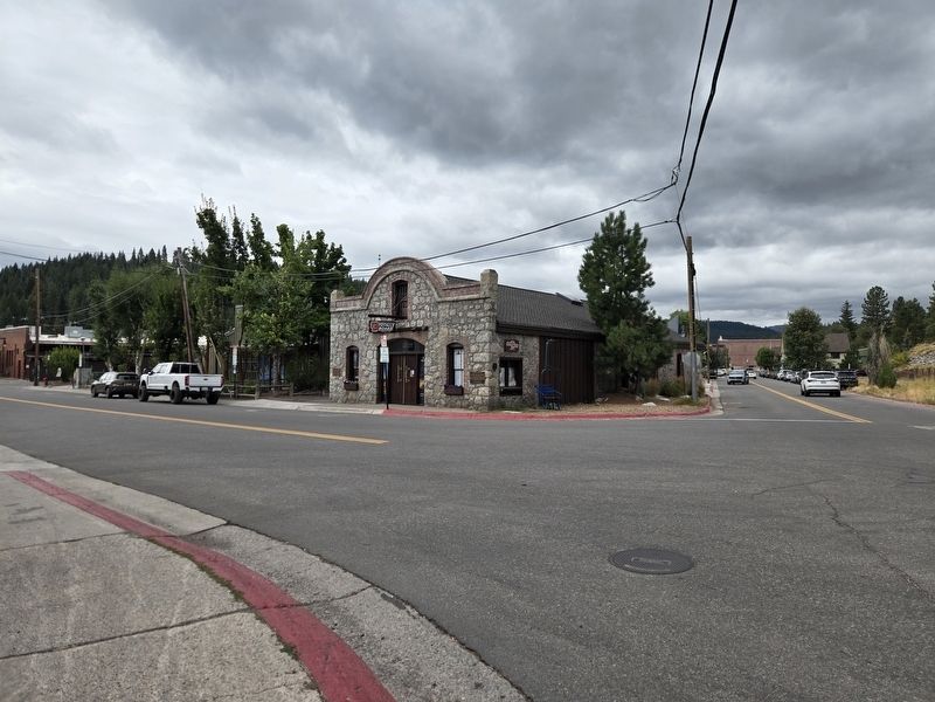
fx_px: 621
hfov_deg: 73.9
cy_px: 351
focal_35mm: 23
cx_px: 468
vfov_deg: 58.9
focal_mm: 5.4
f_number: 1.8
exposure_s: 1/1195
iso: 25
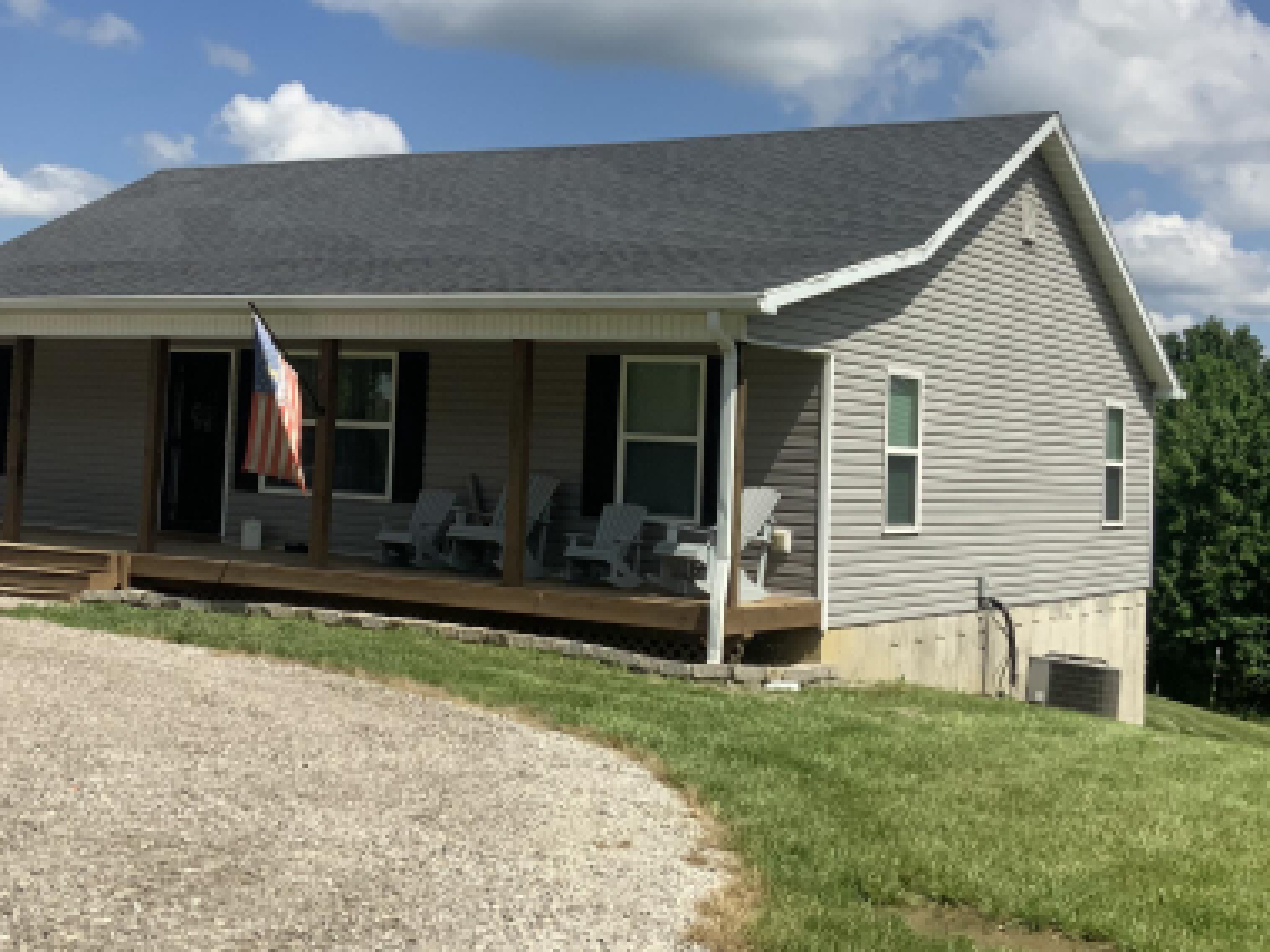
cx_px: 457
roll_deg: -2.5
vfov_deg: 28.3
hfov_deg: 37.2
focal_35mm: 51
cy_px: 305
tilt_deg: +3.6
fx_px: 1871
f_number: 1.8
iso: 20
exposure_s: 1/3125
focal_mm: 3
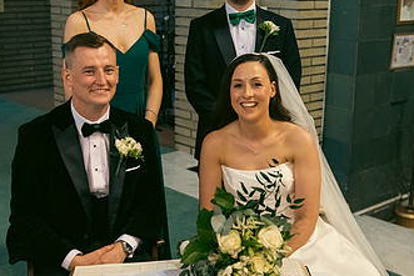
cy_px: 126
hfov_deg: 35.6
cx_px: 209
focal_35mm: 56
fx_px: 644
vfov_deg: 24.2
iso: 1000
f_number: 3.5
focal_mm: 32
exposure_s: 1/160
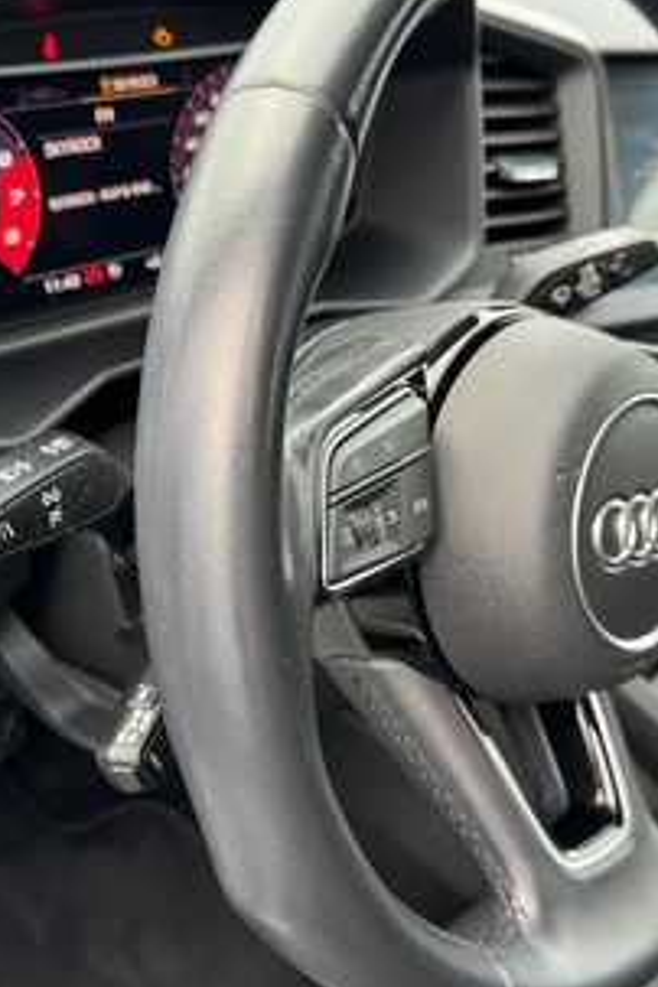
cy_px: 500
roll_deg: -8.5
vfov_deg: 46.4
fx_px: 1151
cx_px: 345
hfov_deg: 31.9
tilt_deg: -33.3
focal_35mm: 42
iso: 200
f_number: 1.78
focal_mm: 6.86
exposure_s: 1/121
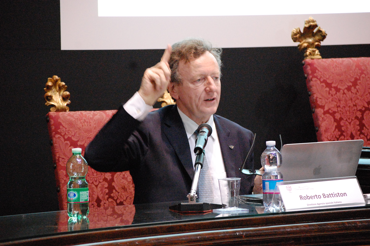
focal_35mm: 138
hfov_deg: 14.9
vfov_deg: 9.9
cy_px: 123
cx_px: 185
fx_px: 1417
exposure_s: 1/40
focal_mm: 92
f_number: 4.5
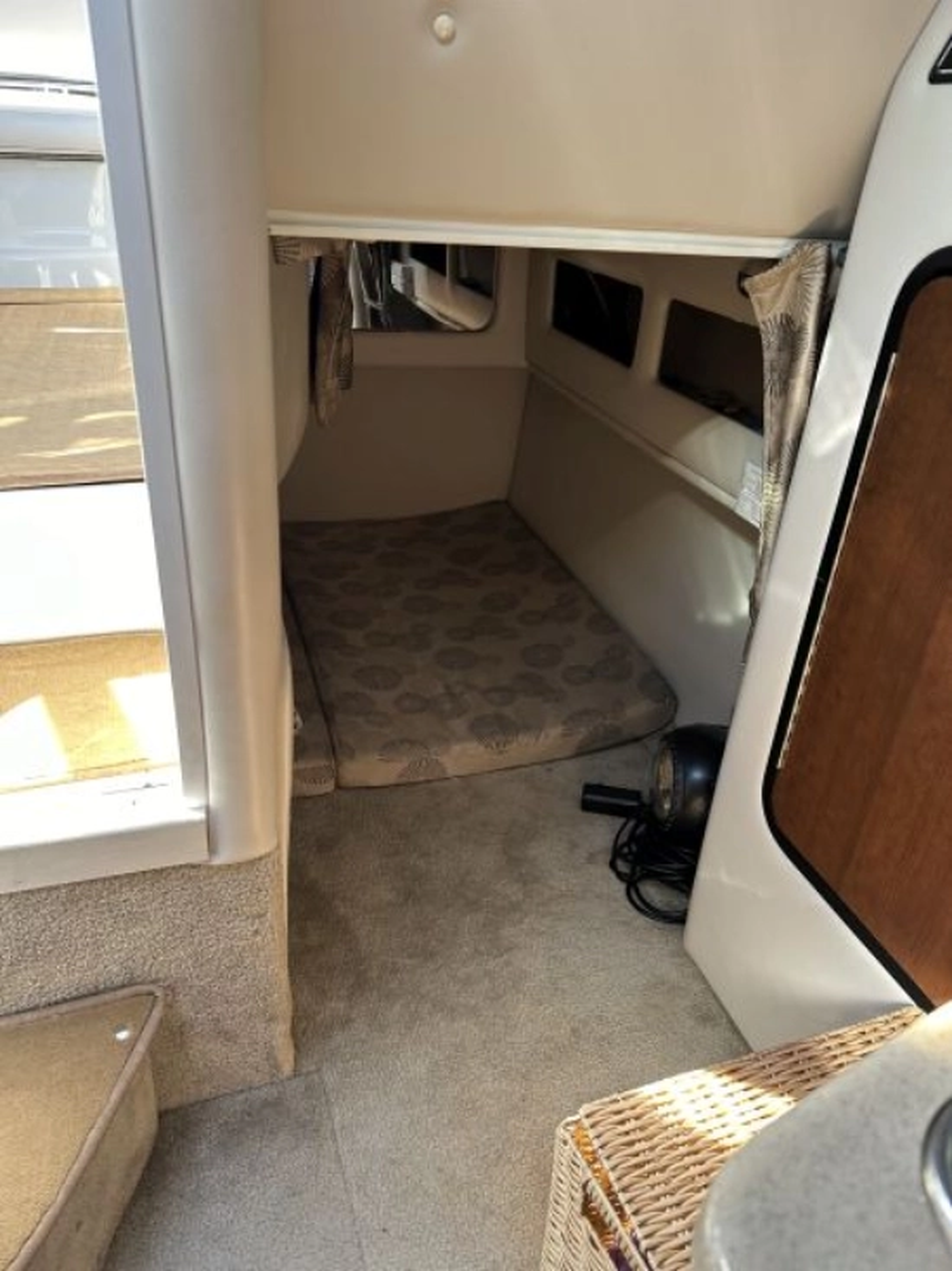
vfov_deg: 71.6
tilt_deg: -26.3
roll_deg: -4.5
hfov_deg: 56.8
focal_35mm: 24
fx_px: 881
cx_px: 476
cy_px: 636
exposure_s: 1/121
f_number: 1.78
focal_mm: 6.86
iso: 125
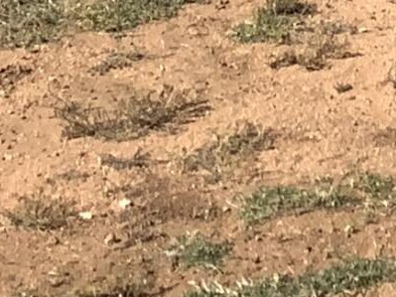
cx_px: 748
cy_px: -631
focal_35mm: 233
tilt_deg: -3.1
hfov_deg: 8.2
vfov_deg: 5.9
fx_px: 2665
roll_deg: +1.2
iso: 25
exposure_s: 1/2203
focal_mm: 3.3
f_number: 2.4
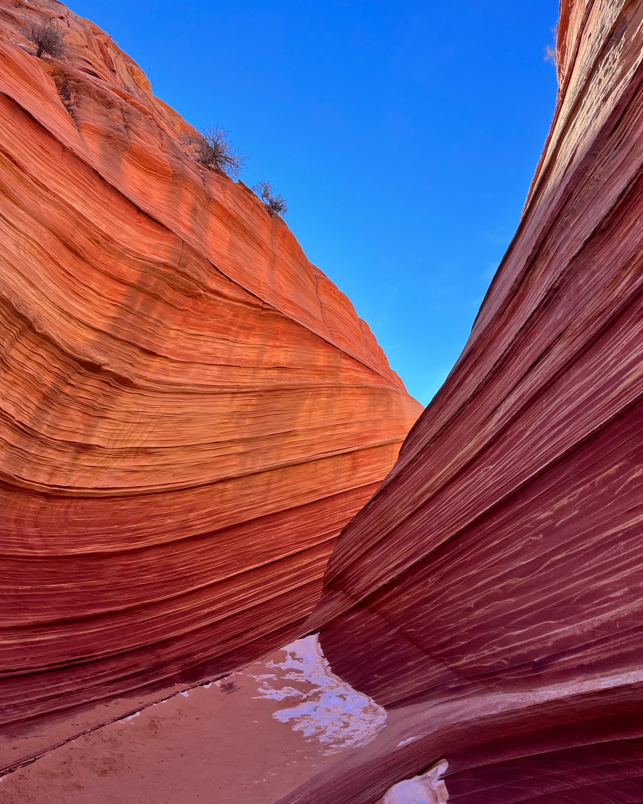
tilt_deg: +17.8
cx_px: 318
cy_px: 408
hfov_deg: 51.5
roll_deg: +2.0
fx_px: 666
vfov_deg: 62.2
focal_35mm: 28
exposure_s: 1/1279
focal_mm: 5.1
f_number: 1.6
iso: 50
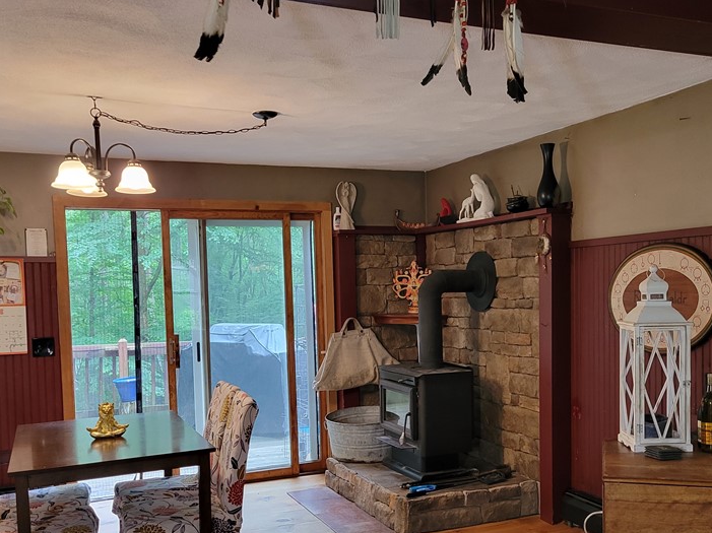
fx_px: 781
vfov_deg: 37.5
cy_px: 324
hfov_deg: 48.7
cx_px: 422
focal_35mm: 38
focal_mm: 5.4
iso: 250
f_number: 1.8
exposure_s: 1/40
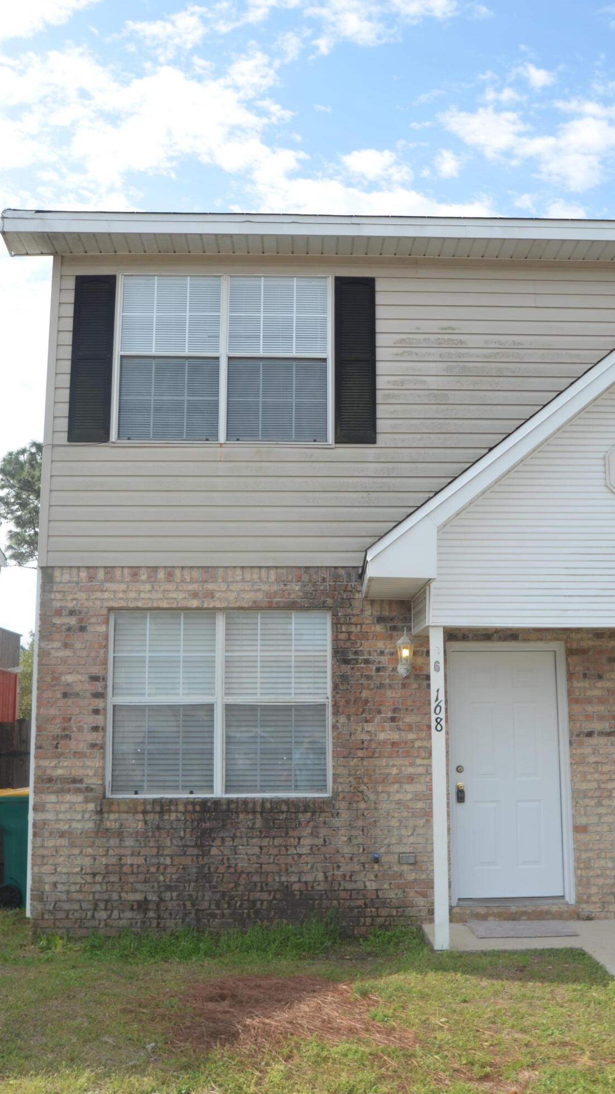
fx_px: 1014
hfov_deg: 33.7
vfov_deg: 56.6
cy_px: 548
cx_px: 343
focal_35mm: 35
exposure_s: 1/250
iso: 100
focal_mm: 22
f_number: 8
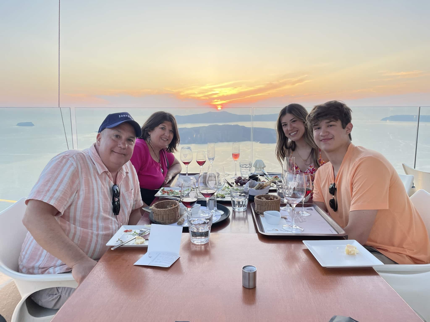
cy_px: 161
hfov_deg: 67.3
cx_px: 215
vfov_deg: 53.1
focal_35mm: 26
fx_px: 323
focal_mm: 4.2
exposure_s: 1/121
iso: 40
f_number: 1.6
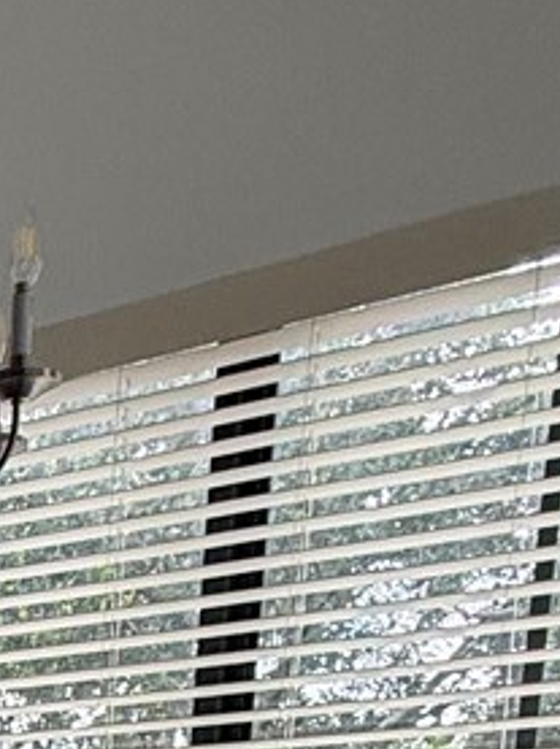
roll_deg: +0.7
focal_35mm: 81
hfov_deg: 15.5
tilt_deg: -9.8
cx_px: -460
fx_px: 1751
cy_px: 1325
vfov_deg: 18.9
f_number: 2.2
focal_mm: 2.22
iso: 100
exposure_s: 1/99
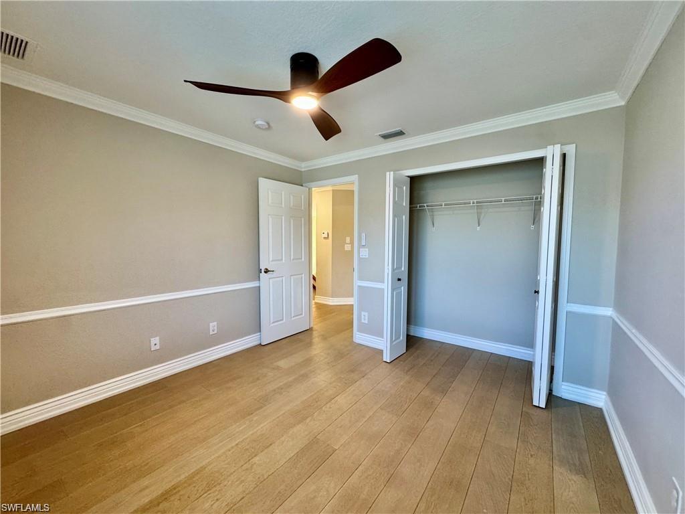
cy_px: 257
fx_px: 277
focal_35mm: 14
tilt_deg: -2.3
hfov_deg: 102.1
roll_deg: -0.3
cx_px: 342
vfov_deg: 85.7
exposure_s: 1/60
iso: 250
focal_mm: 2.22
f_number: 2.2
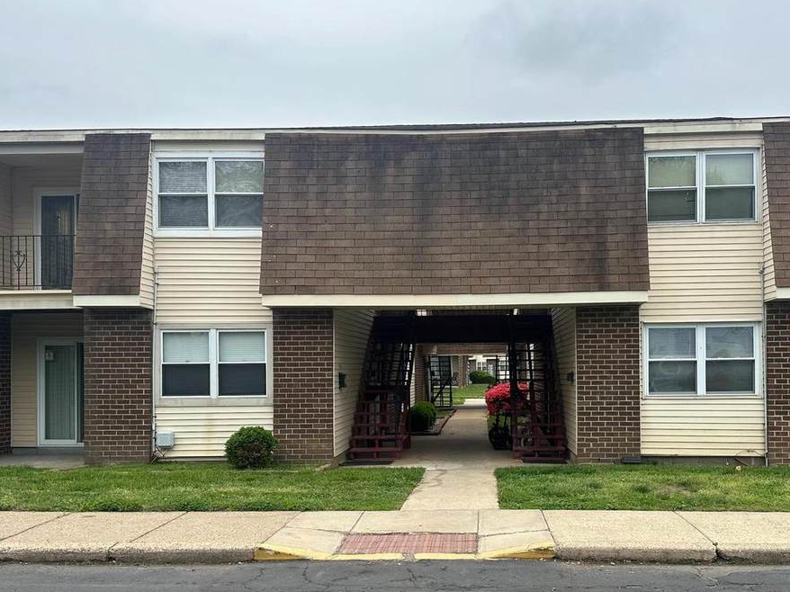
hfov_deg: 52.4
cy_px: 364
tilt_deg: +0.2
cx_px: 460
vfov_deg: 40.4
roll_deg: +0.0
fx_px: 799
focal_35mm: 35
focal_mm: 6.86
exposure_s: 1/816
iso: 80
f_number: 1.78
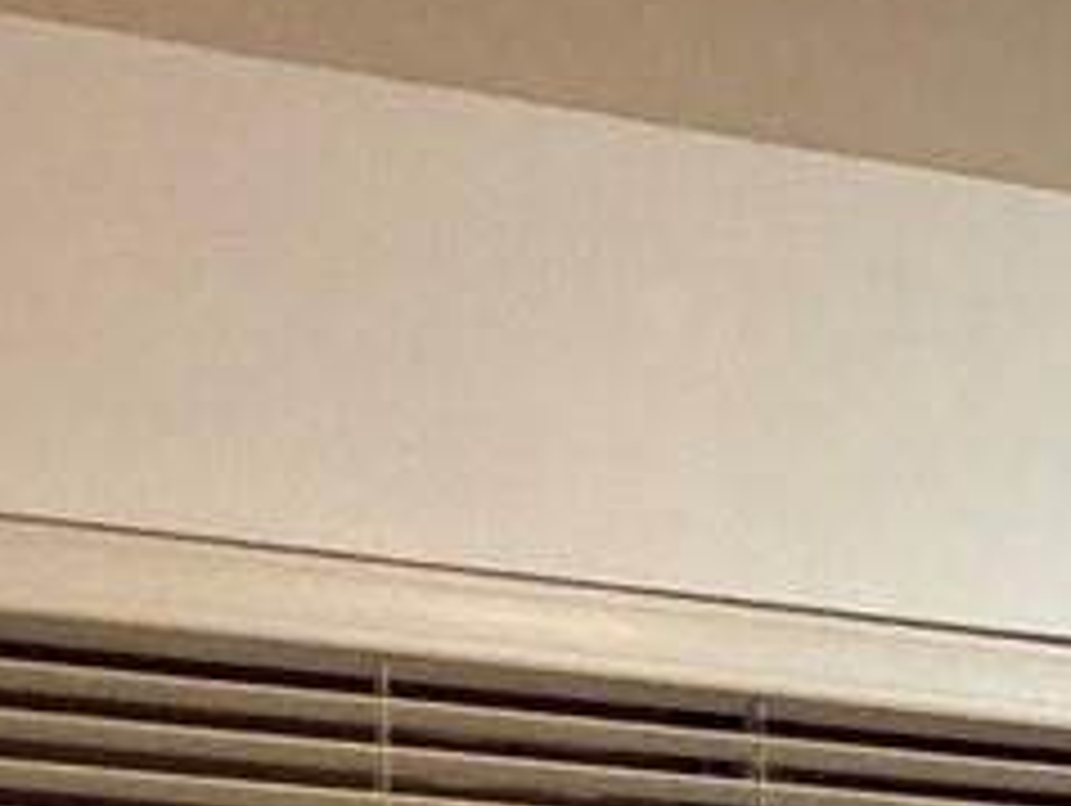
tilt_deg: -4.4
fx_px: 2911
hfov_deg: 20.5
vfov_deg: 12.2
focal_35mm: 94
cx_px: 896
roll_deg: -0.2
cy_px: 1986
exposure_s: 1/40
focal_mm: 2.22
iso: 1000
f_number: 2.2
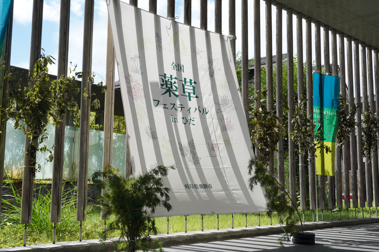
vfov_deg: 32.6
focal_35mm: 41
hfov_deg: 47.4
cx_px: 190
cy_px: 126
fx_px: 431
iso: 100
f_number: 13
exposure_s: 1/80
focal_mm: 41
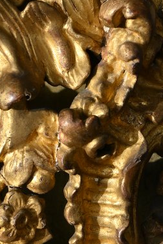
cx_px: 47
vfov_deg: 16.4
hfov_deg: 11.1
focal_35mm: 124
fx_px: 841
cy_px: 180
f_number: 6.3
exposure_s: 1/320
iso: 100
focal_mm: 26
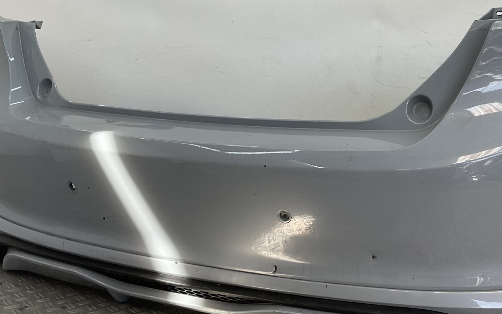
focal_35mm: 49
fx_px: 670
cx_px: 322
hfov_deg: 40.7
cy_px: 120
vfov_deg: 26.3
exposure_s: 1/196
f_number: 1.8
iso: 16
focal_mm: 3
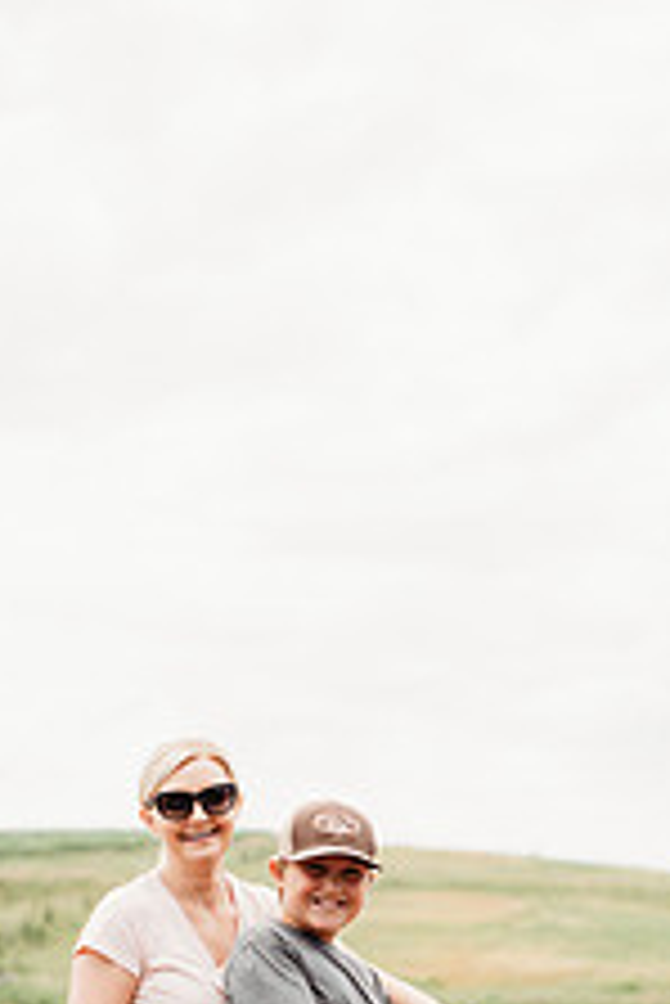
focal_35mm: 101
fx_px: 2815
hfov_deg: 13.6
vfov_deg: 19.8
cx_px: 333
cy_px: 891
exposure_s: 1/1600
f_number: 2.2
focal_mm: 50
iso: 100
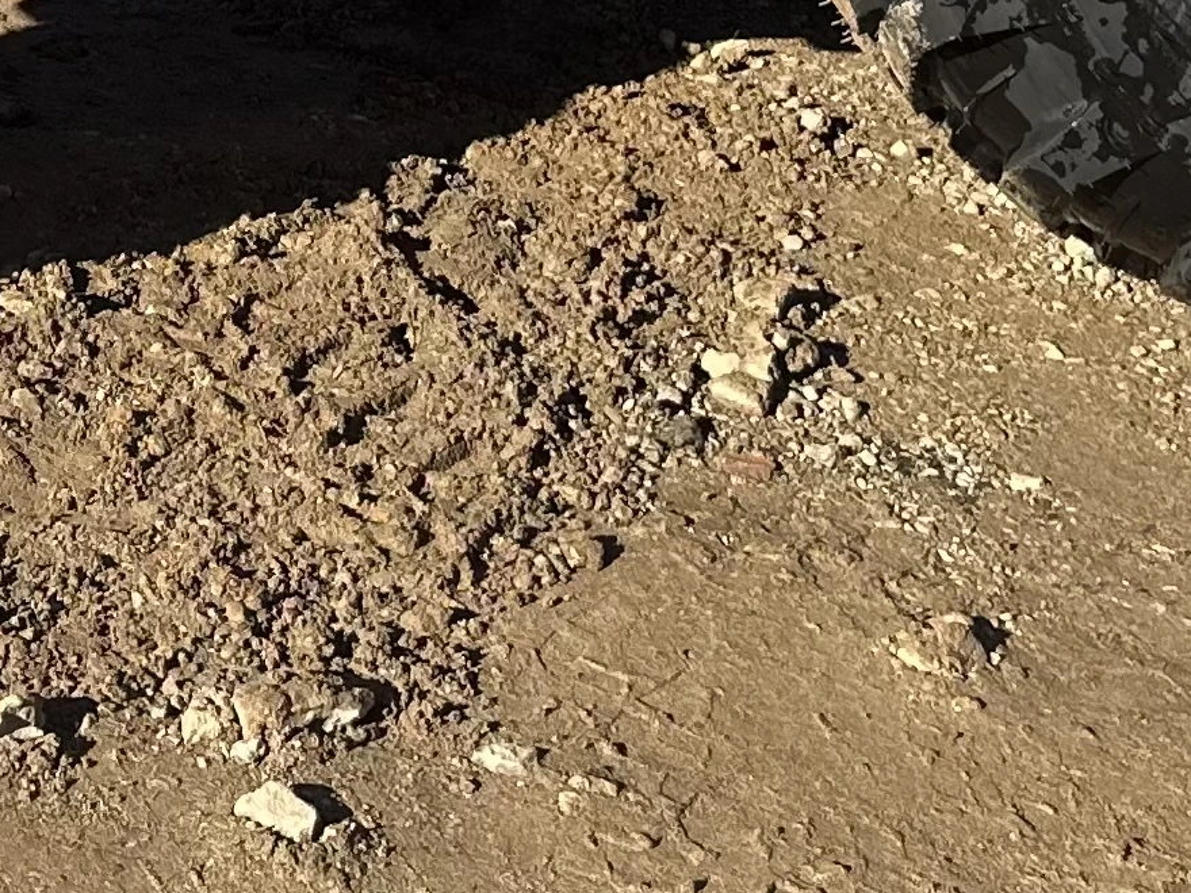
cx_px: 77
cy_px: -824
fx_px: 3785
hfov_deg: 17.6
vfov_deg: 12.1
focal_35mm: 110
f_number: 1.78
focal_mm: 6.86
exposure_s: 1/2469
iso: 80
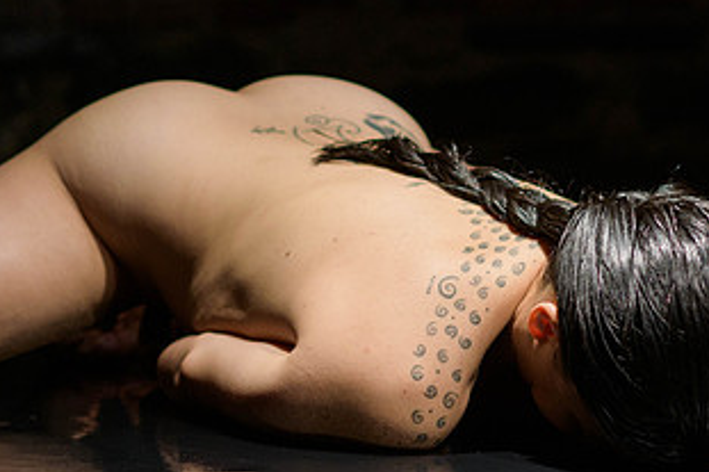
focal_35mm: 270
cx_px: 317
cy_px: 295
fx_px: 5314
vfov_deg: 5.1
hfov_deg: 7.6
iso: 320
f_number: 2.5
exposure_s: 1/200
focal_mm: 85
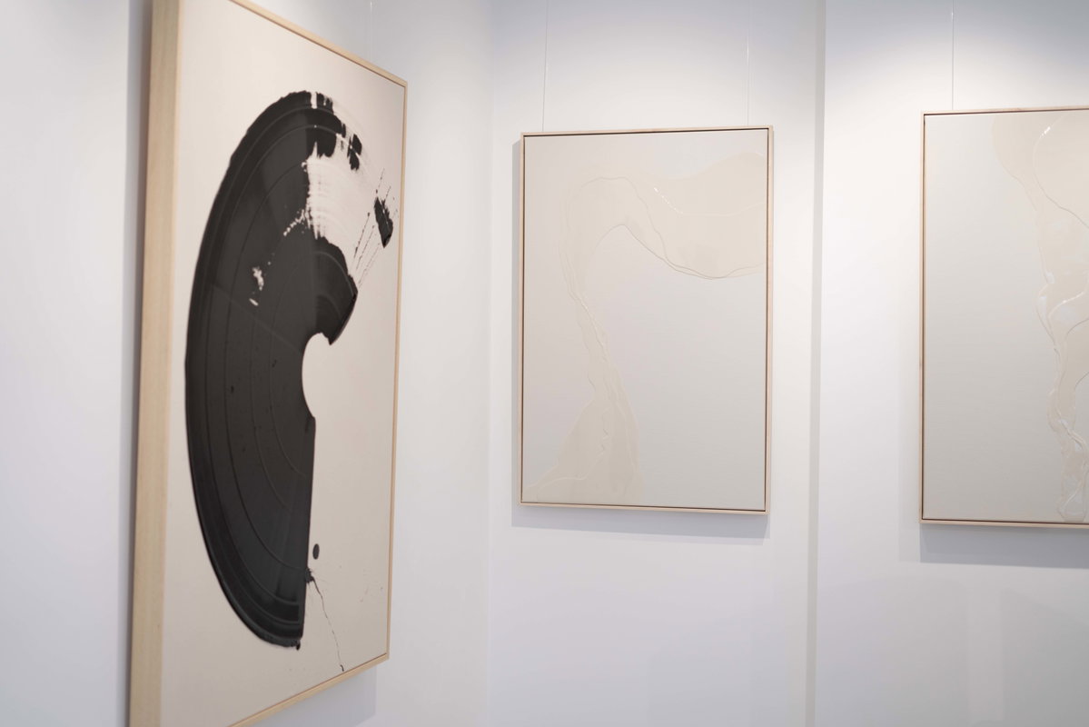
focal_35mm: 50
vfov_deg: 27.0
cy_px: 364
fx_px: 1513
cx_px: 544
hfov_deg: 39.6
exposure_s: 1/200
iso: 200
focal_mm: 50
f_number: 2.2
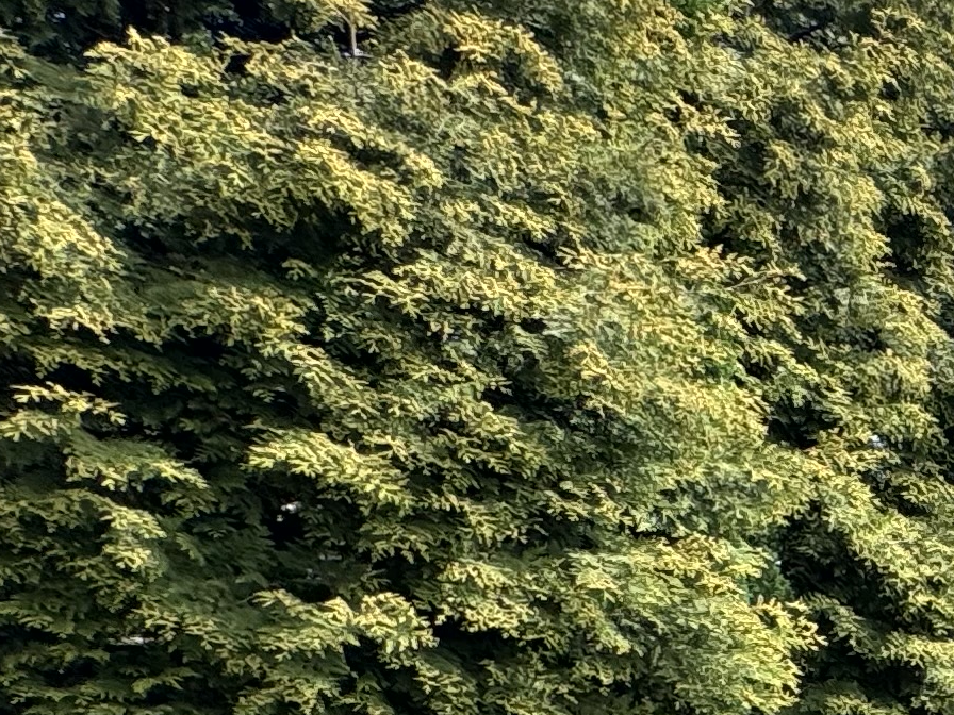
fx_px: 1736
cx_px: 2119
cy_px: 859
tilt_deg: -5.4
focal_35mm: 63
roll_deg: +1.2
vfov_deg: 21.6
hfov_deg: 16.8
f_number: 2.2
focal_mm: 2.22
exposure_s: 1/366
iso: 40
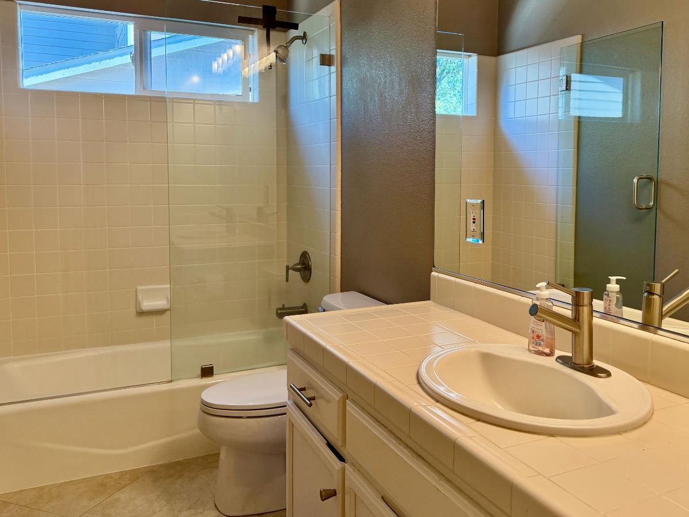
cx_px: 385
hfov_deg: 59.8
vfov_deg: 46.6
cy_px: 217
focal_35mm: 30
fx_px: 597
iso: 200
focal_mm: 6.76
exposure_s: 1/178
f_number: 1.78
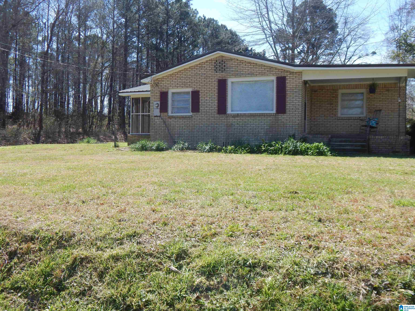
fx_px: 408
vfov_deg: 41.8
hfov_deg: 54.0
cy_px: 156
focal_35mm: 34
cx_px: 208
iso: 125
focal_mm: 6.1
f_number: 3.3
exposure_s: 1/800
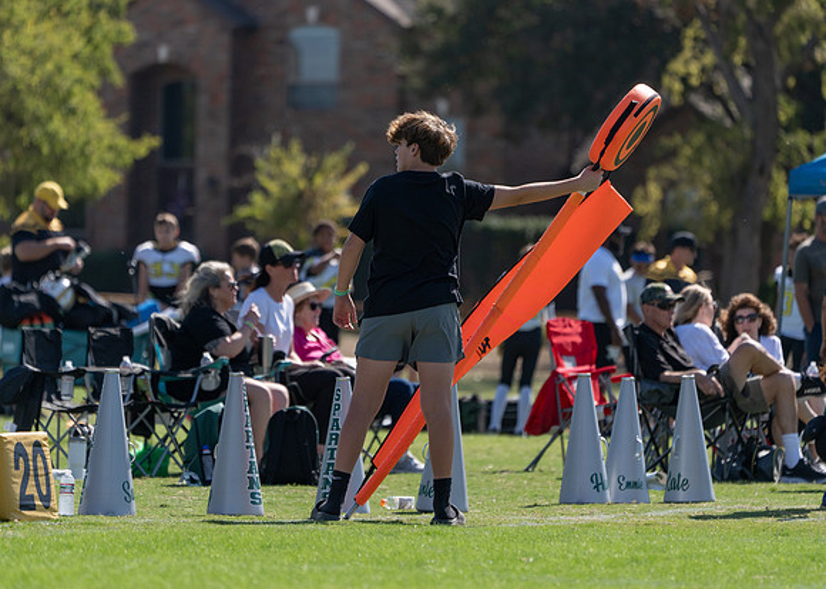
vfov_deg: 4.1
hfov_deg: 5.8
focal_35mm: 349
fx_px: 8184
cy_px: 294
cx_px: 413
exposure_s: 1/1600
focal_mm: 333
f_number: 5.6
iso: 320
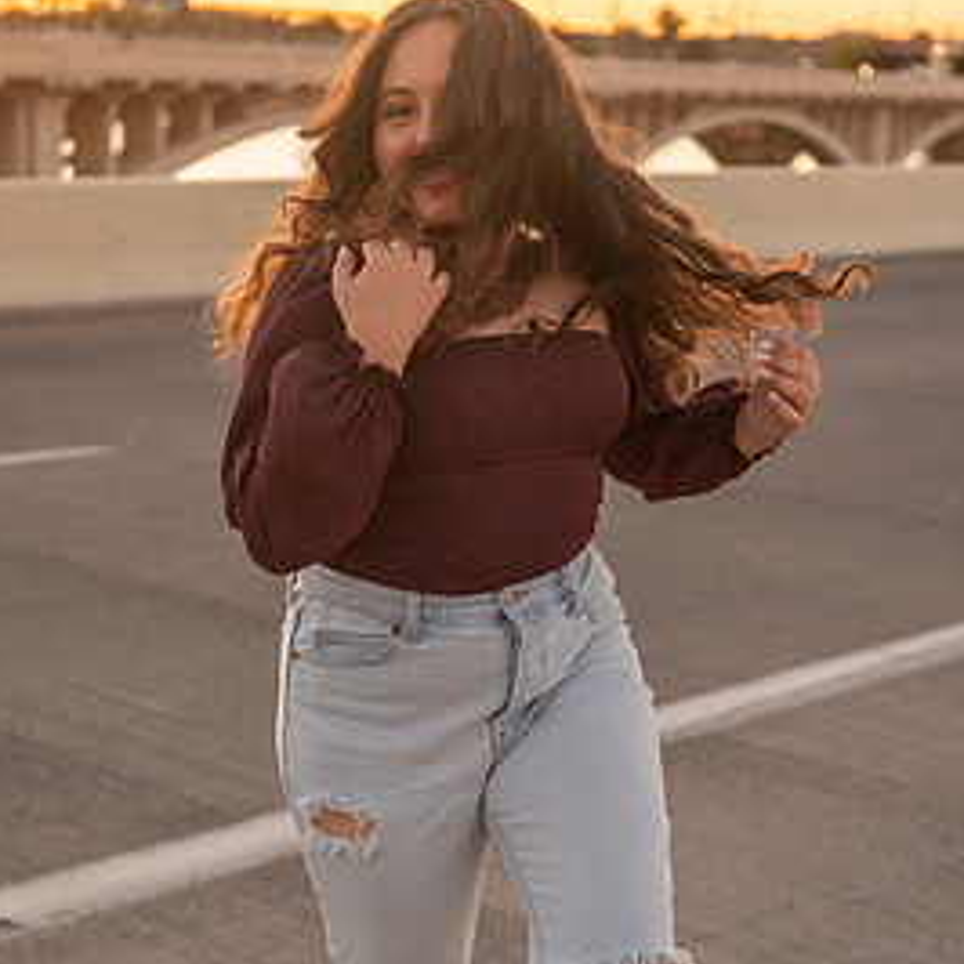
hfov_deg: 25.0
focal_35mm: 69
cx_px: 466
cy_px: 710
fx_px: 2174
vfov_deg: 24.7
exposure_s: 1/640
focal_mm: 48
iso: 640
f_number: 3.2
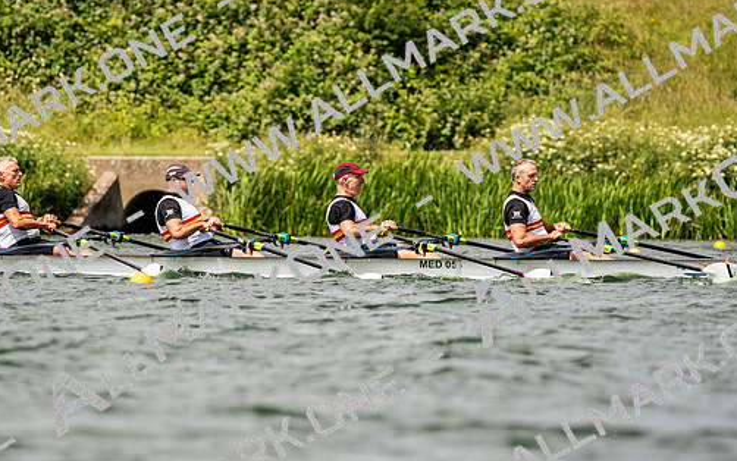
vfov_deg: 3.5
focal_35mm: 378
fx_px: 7594
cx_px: 349
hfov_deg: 5.6
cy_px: 209
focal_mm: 321
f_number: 6.3
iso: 250
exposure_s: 1/2000
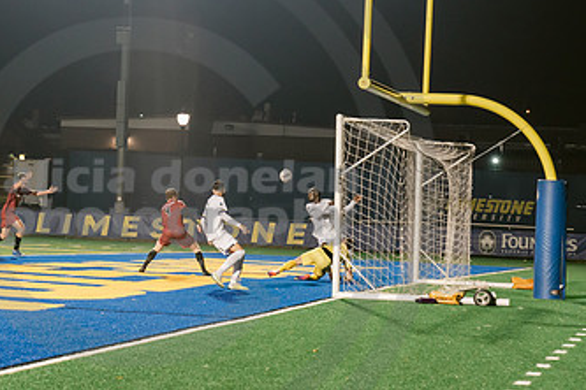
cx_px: 127
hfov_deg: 16.7
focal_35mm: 122
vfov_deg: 11.2
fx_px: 1986
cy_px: 196
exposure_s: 1/200
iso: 2500
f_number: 4.5
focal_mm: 70
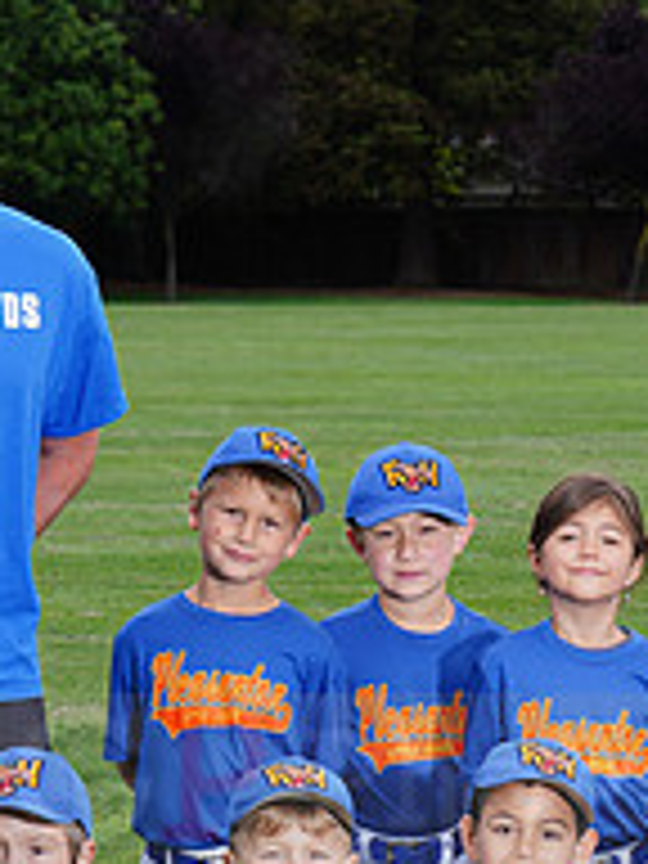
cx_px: 612
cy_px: 754
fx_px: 5067
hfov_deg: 7.3
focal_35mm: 203
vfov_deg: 9.7
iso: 200
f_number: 8
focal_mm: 70
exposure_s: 1/200
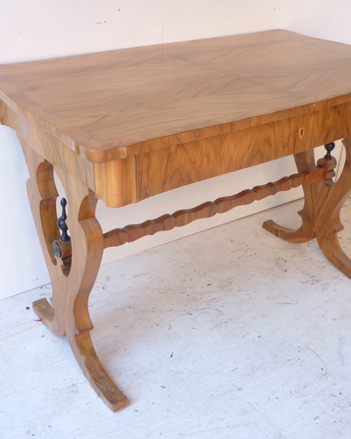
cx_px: 186
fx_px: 545
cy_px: 220
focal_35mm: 42
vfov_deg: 43.8
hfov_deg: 35.7
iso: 80
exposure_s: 1/30
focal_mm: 5.3
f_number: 3.5
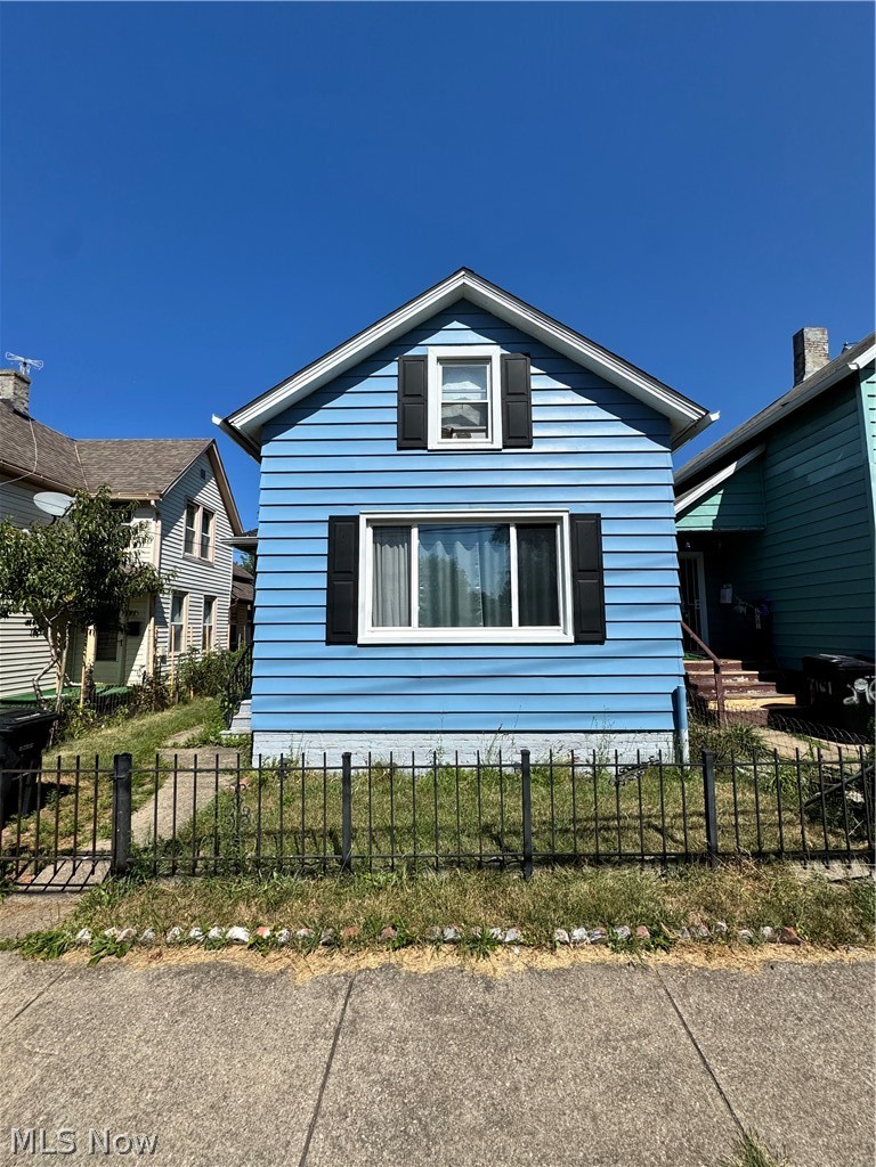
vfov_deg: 102.1
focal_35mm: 14
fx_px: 472
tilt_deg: +6.2
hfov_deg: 85.7
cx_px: 438
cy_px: 584
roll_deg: +1.1
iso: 50
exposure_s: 1/3717
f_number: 2.2
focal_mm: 2.22
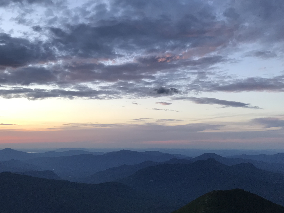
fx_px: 320
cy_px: 124
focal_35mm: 39
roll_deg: -0.1
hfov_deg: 47.8
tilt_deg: +3.6
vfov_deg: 36.7
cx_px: 124
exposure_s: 1/120
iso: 40
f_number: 1.8
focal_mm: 3.99
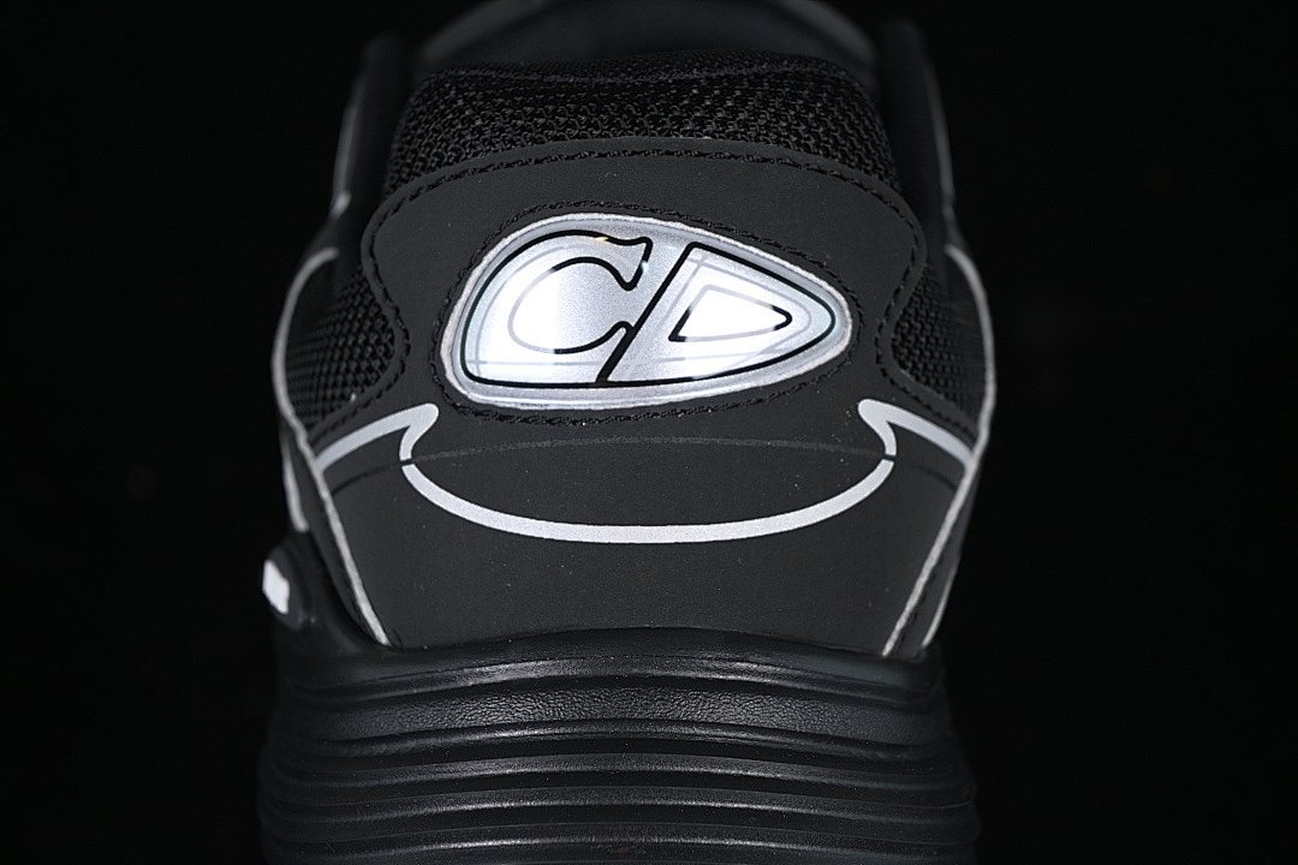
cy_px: 432
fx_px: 2704
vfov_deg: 18.2
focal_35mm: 75
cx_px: 649
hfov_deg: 27.0
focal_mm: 50
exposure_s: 1/60
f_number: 6.3
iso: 160
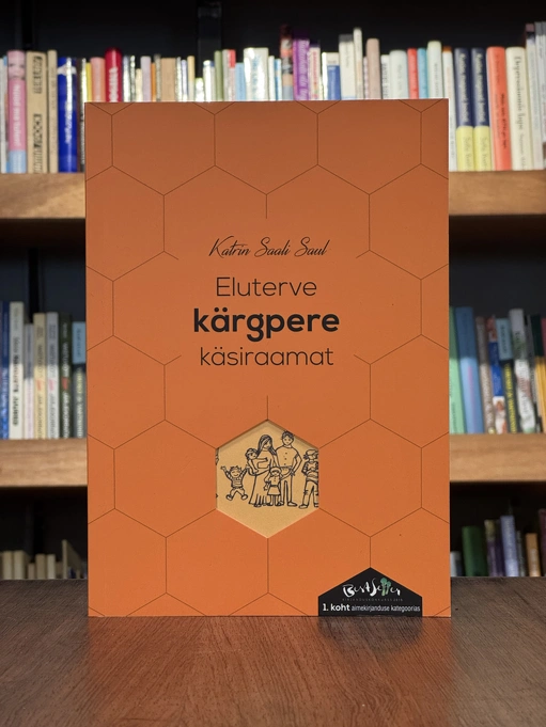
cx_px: 273
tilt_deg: -0.1
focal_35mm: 77
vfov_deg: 25.3
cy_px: 364
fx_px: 1619
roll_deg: -1.1
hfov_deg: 19.1
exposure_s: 1/99
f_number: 2.8
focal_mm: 9
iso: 250
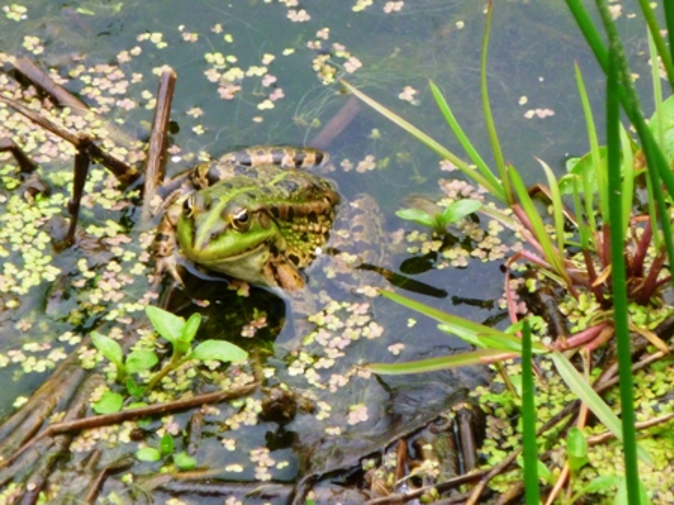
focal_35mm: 500
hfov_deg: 4.0
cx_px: 337
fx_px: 9735
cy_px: 252
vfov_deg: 3.0
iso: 250
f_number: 5.9
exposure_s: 1/125
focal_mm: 45
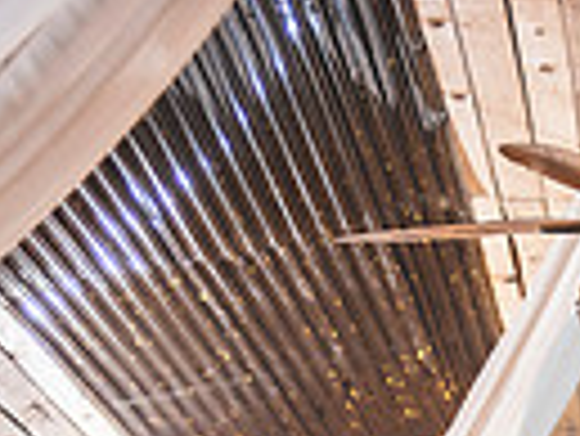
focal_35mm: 161
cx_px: 656
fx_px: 2700
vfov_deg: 8.6
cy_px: 962
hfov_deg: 12.0
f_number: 2.8
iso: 500
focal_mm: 48
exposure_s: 1/125
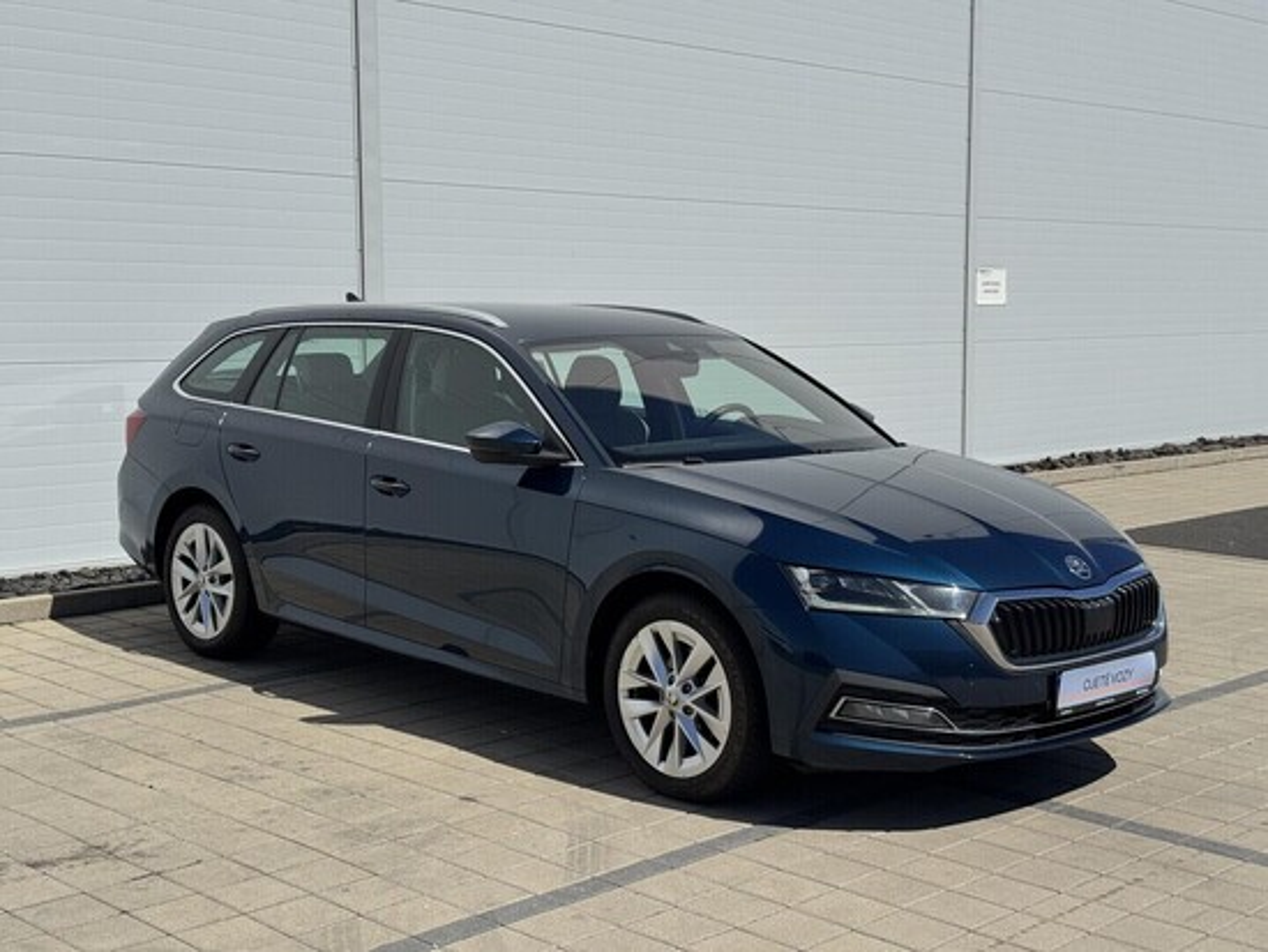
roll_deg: +0.2
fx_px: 1759
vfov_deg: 30.3
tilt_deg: -4.7
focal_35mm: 48
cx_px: 634
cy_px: 476
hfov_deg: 39.6
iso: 80
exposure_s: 1/10526
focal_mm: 6.76
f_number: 1.78
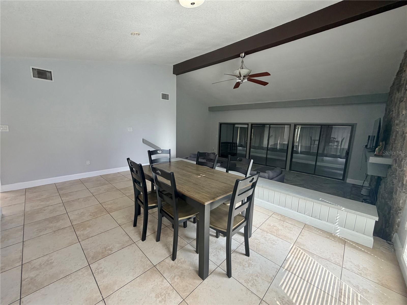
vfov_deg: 85.7
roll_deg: -1.4
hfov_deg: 102.1
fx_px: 165
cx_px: 204
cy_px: 152
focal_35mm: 14
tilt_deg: -9.9
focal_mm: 2.22
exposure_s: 1/121
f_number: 2.2
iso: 160
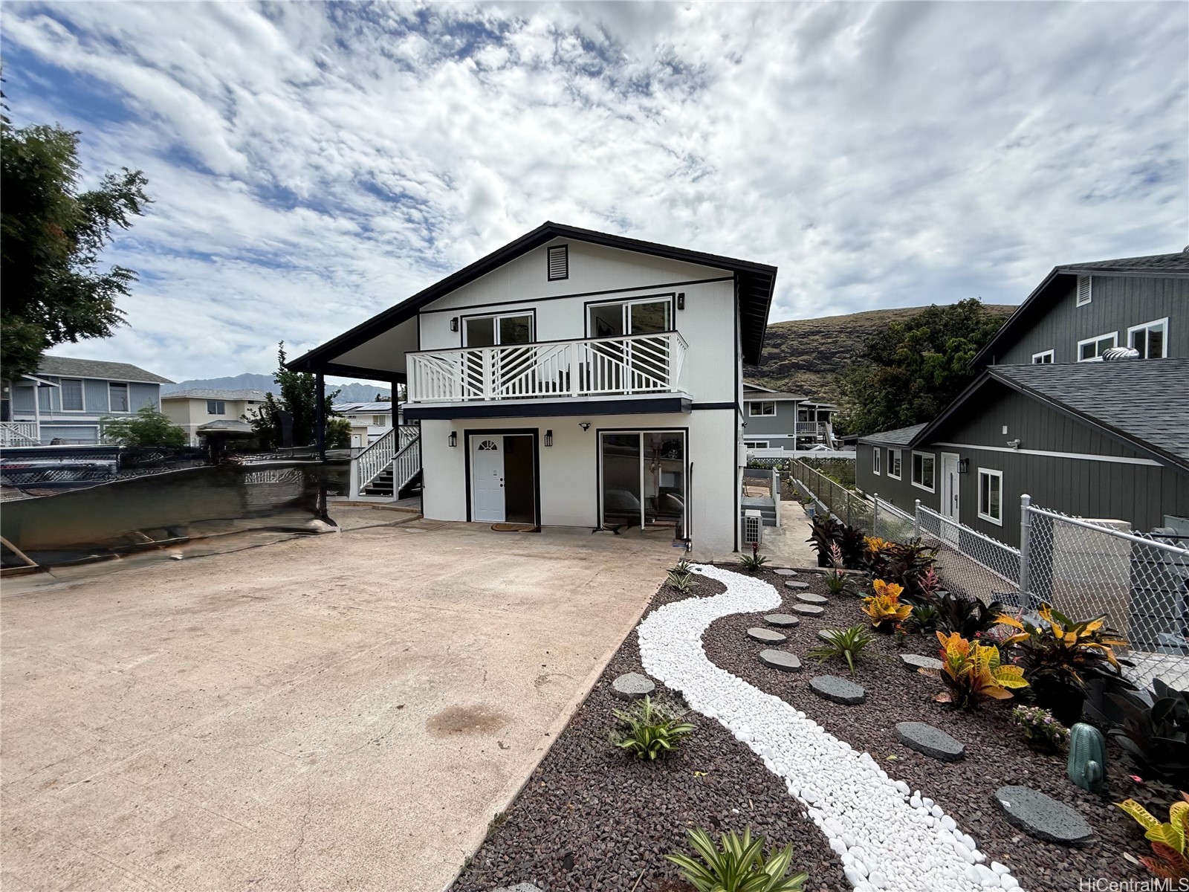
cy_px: 446
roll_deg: +0.5
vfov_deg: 85.7
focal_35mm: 14
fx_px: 481
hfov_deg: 102.1
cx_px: 594
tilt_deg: -1.3
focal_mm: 2.22
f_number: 2.2
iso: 64
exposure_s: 1/2717
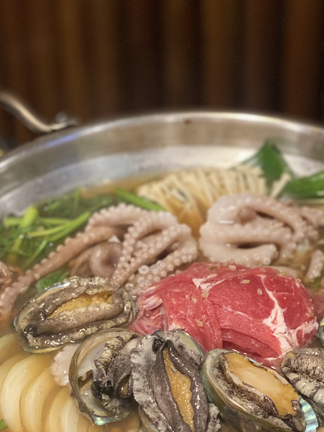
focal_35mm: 93
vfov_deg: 21.0
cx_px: 191
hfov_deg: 15.9
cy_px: 298
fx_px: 1160
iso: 320
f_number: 2
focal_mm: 6
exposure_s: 1/40
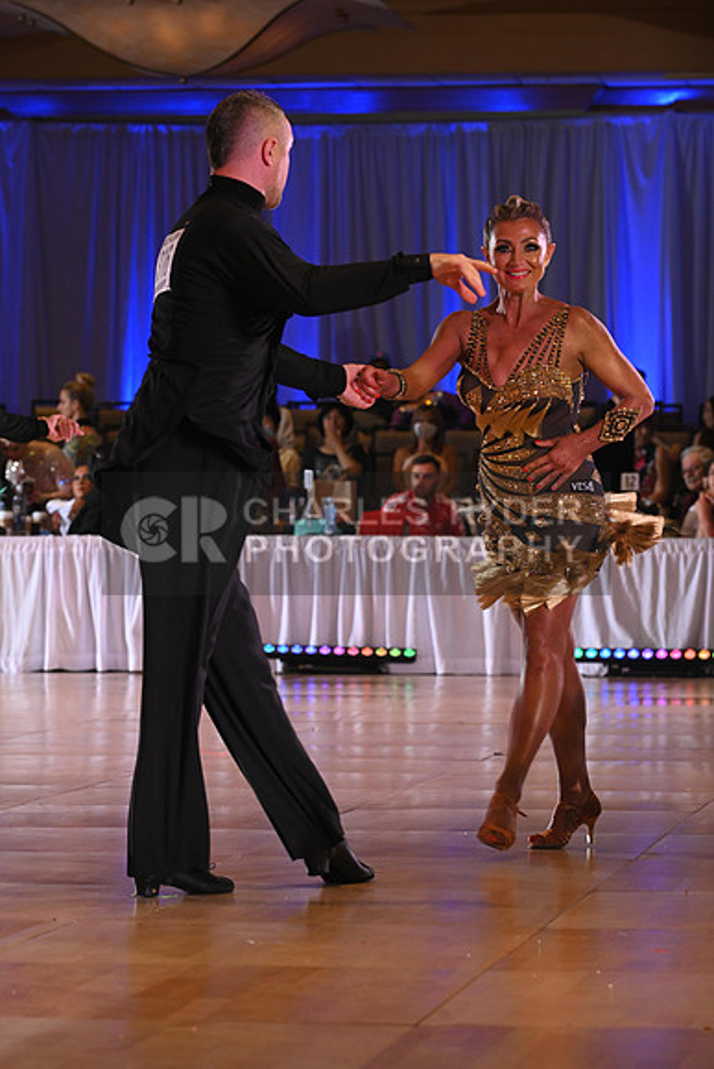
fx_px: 4757
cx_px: 357
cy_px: 534
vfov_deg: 12.8
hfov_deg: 8.6
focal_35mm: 160
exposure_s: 1/200
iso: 1600
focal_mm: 160
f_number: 8
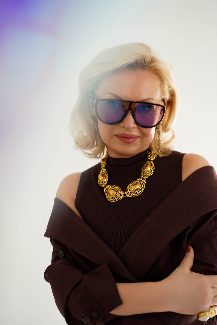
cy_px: 162
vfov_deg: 31.4
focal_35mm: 64
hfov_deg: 21.2
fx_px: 579
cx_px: 108
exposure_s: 1/200
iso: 800
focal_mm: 64
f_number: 3.5
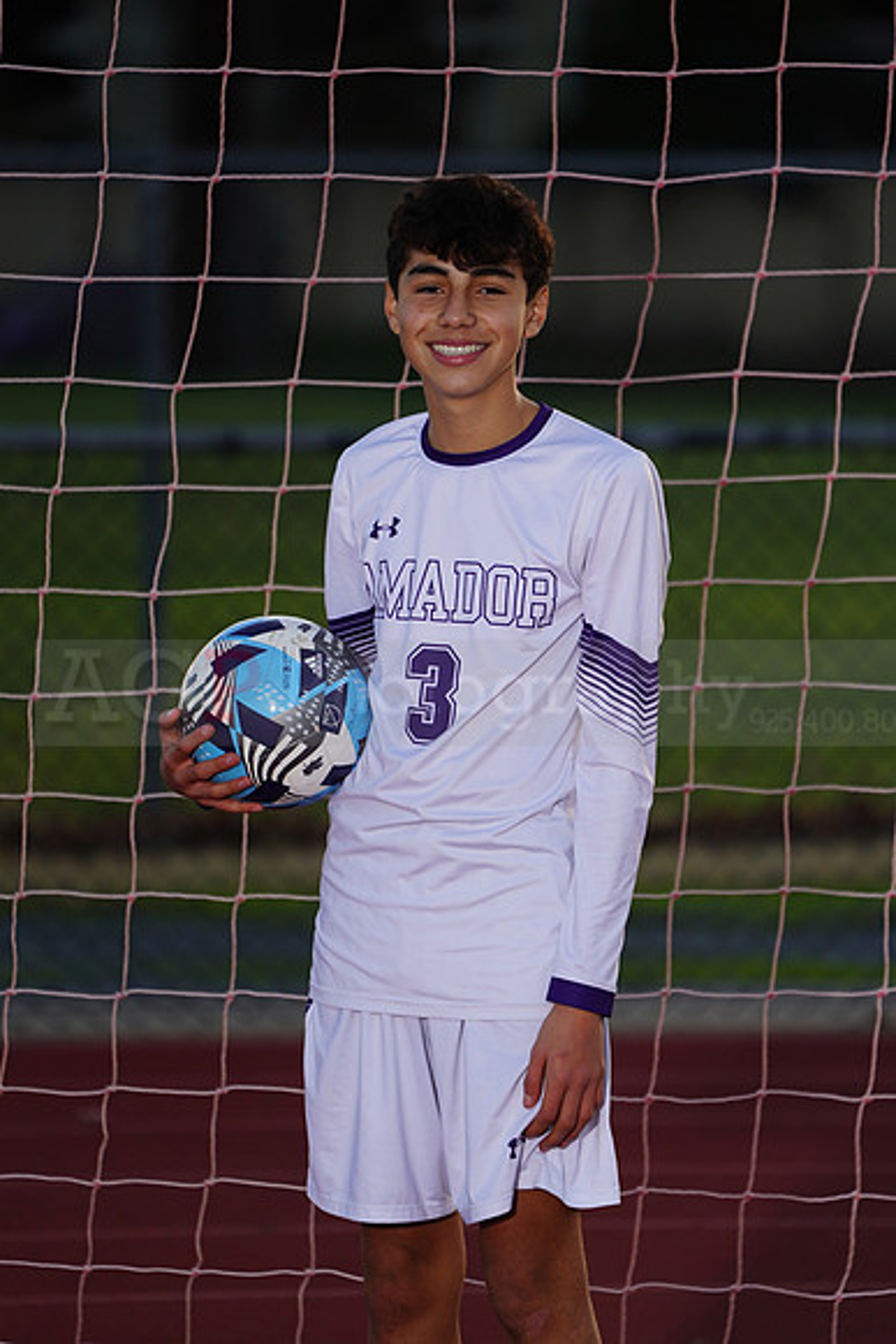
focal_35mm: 361
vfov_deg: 5.7
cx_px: 448
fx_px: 13468
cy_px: 672
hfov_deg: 3.8
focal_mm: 361
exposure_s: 1/250
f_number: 5.6
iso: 200
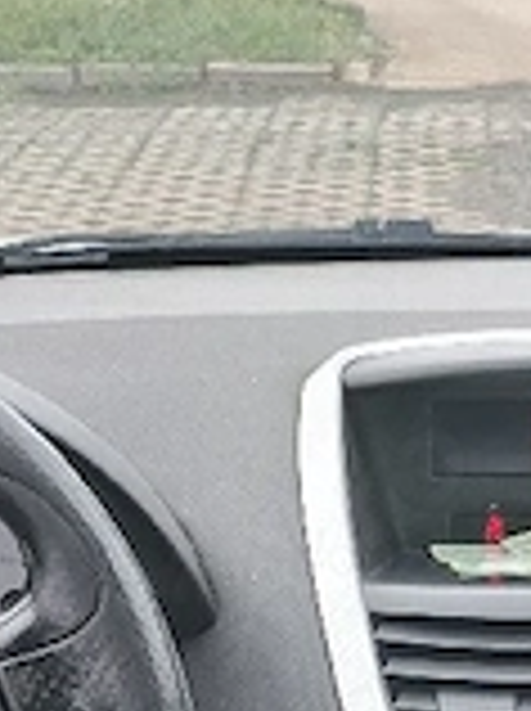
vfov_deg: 14.2
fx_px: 2810
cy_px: 747
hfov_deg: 10.8
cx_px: 356
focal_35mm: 137
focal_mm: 4
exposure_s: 1/100
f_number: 1.8
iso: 32
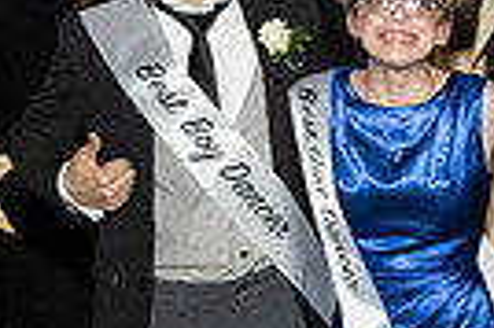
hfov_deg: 16.7
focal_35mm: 104
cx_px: 859
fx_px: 1425
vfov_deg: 13.1
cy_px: 205
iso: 6400
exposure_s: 1/125
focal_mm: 24
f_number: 5.6
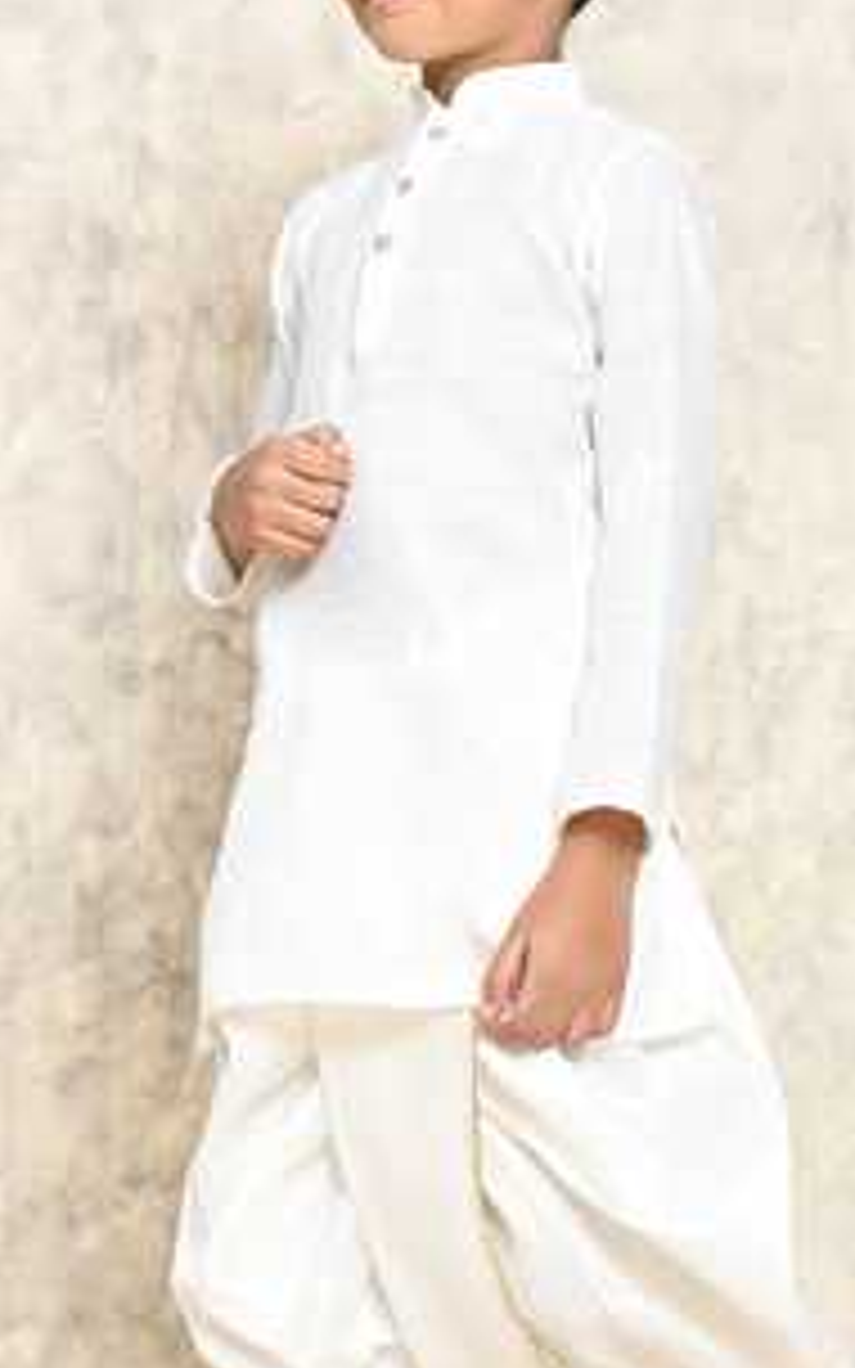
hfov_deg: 14.8
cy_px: 803
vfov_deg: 23.5
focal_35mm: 88
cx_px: 495
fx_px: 3281
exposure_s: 1/160
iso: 800
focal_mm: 50
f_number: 8
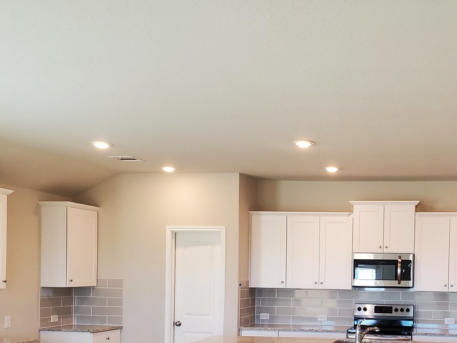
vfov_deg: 30.7
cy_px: 278
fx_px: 607
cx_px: 365
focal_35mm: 46
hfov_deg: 39.6
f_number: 2.4
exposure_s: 1/120
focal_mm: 4.3
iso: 200
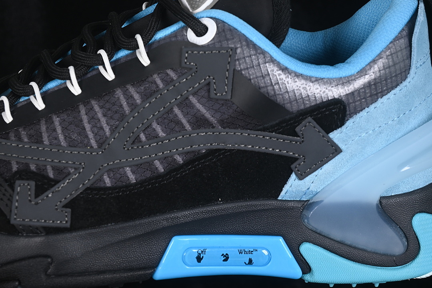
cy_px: 144
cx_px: 216
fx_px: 900
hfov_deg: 27.0
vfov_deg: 18.2
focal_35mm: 75
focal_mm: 50
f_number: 6.3
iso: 160
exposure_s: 1/60
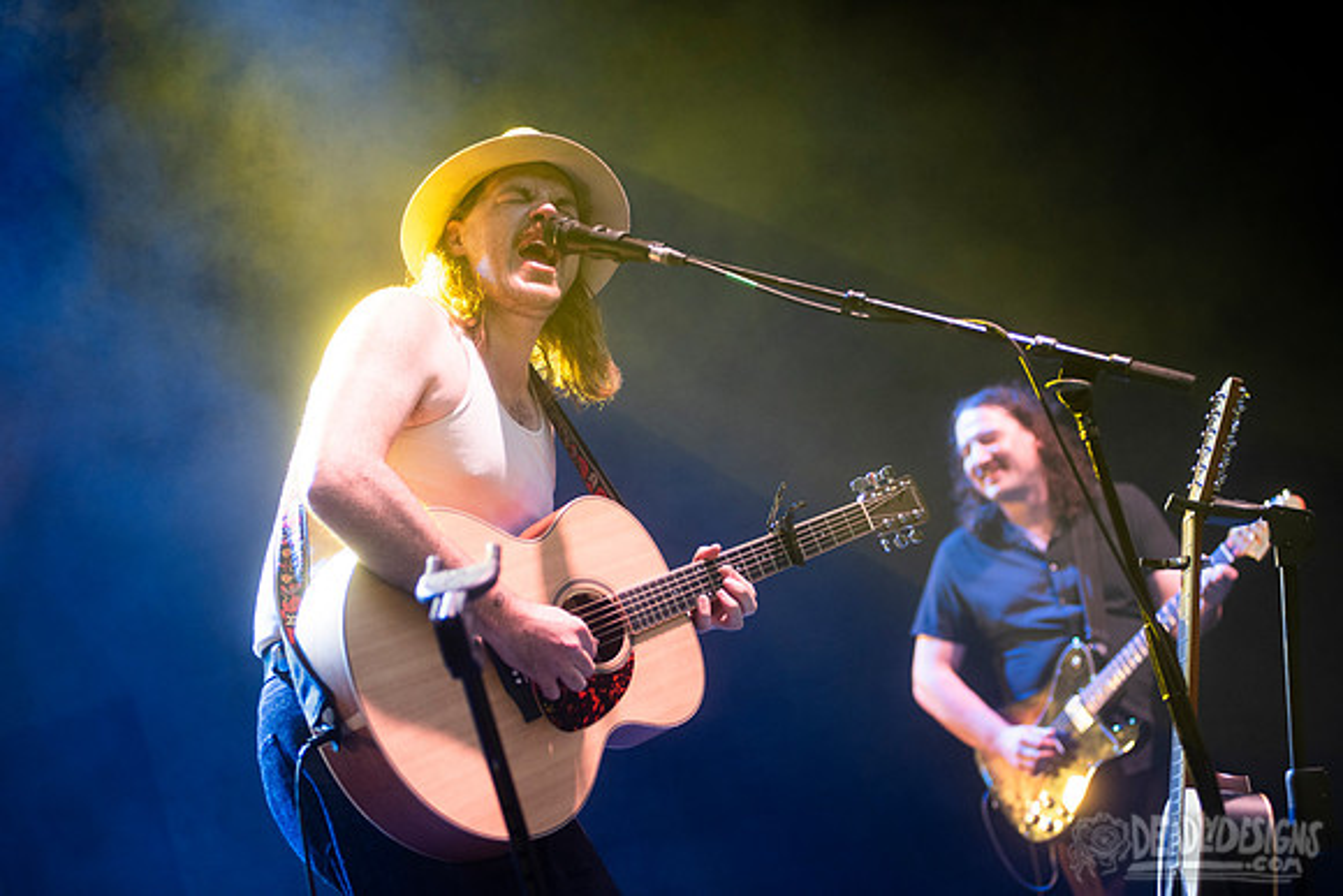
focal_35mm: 86
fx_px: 3209
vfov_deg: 15.9
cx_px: 672
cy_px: 448
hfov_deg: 23.6
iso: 1000
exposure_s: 1/200
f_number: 3.2
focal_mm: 86
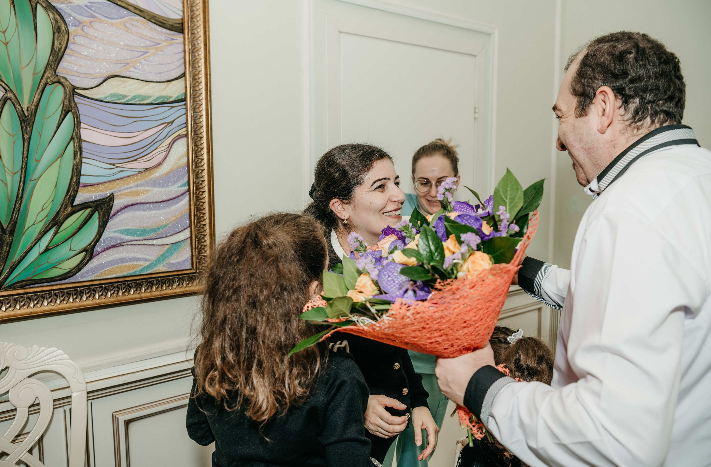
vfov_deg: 40.1
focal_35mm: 33
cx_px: 347
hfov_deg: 58.0
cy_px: 242
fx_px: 641
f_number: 4.5
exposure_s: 1/160
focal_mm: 31
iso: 320
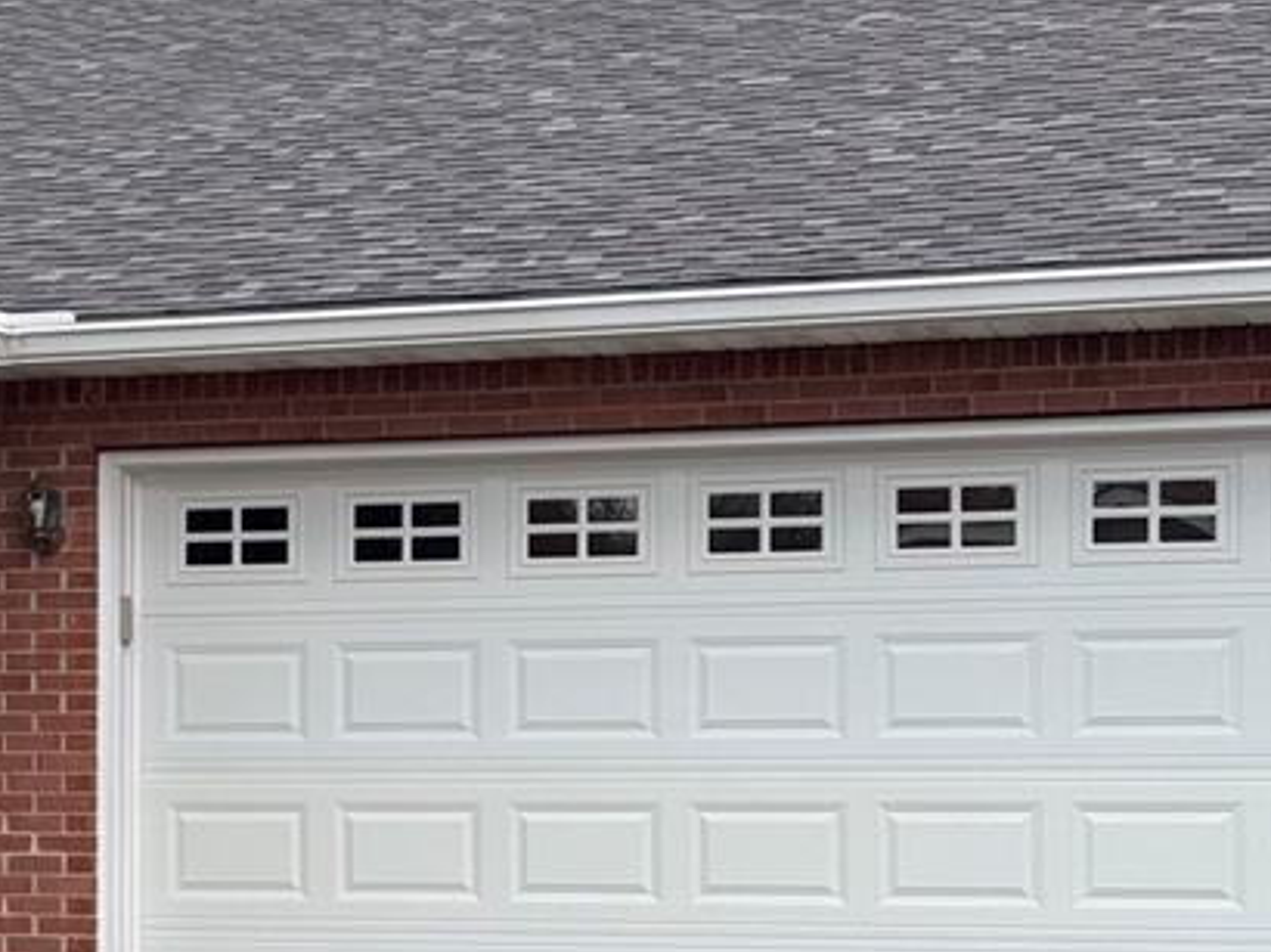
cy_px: 688
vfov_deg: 12.3
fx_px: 4403
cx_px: -267
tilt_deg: +0.9
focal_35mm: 120
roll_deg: +0.0
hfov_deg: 15.8
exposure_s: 1/712
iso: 100
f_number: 1.78
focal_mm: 6.76
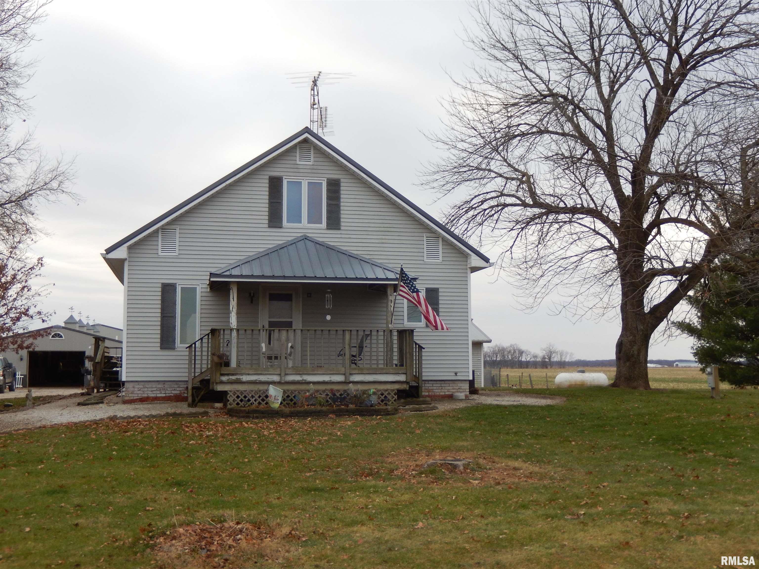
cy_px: 284
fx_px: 899
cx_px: 380
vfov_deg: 35.1
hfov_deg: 45.8
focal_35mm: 41
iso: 125
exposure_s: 1/125
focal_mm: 7.3
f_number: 4.2
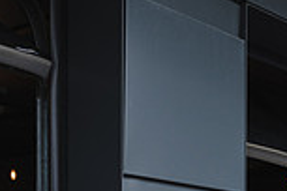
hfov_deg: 18.9
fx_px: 845
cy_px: 327
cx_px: 28
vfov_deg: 12.0
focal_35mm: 106
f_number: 3.2
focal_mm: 28
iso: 400
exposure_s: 1/800
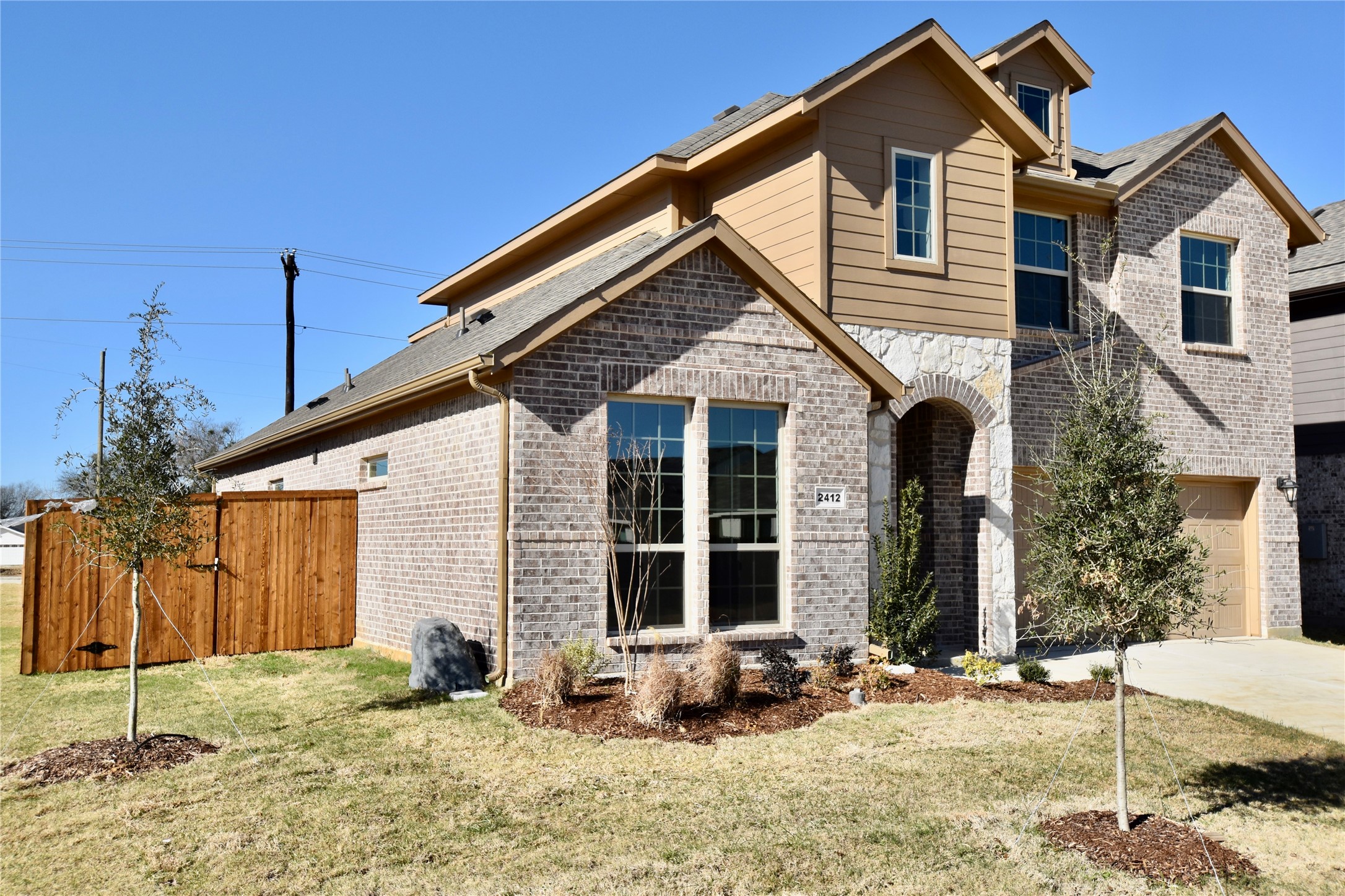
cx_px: 672
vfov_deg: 43.6
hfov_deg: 61.9
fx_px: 1121
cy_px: 448
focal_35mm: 30
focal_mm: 20
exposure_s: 1/400
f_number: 10
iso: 200
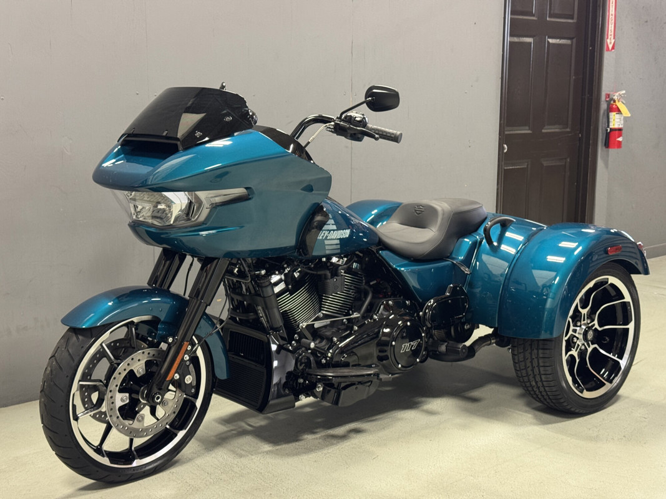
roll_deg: -0.1
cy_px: 250
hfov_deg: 39.7
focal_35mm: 48
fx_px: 923
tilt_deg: -9.5
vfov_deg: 30.3
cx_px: 333
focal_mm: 6.76
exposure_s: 1/40
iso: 250
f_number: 1.78
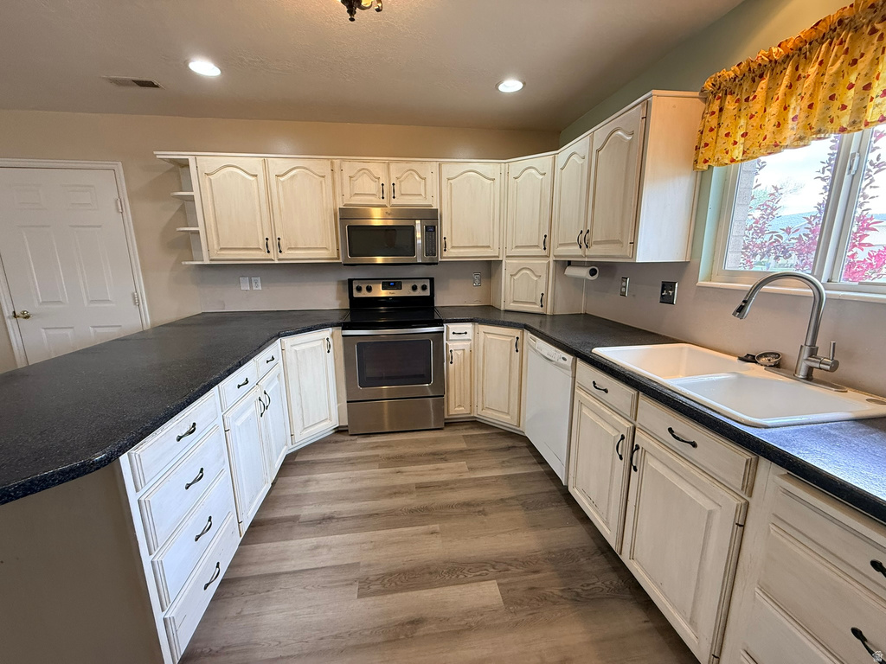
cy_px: 332
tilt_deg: -10.8
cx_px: 443
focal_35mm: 14
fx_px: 358
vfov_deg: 85.7
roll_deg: +0.1
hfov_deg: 102.1
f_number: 2.2
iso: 250
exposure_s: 1/120
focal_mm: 2.22
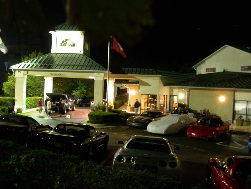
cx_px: 126
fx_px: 276
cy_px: 94
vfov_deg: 37.7
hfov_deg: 49.0
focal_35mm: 38
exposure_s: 1/3.3
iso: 400
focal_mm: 7.85
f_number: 2.6
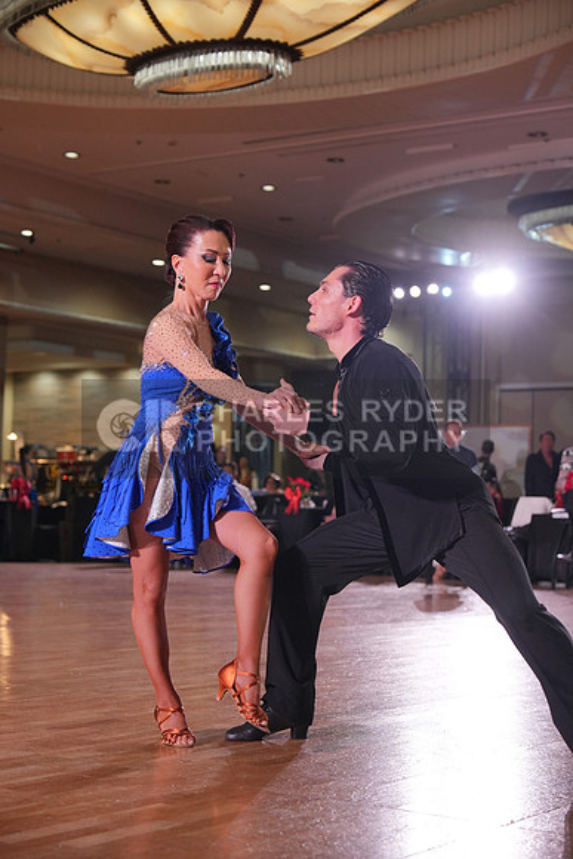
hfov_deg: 20.9
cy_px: 430
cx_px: 286
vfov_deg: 31.0
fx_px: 1551
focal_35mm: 65
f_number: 4
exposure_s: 1/500
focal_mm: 65
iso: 1600
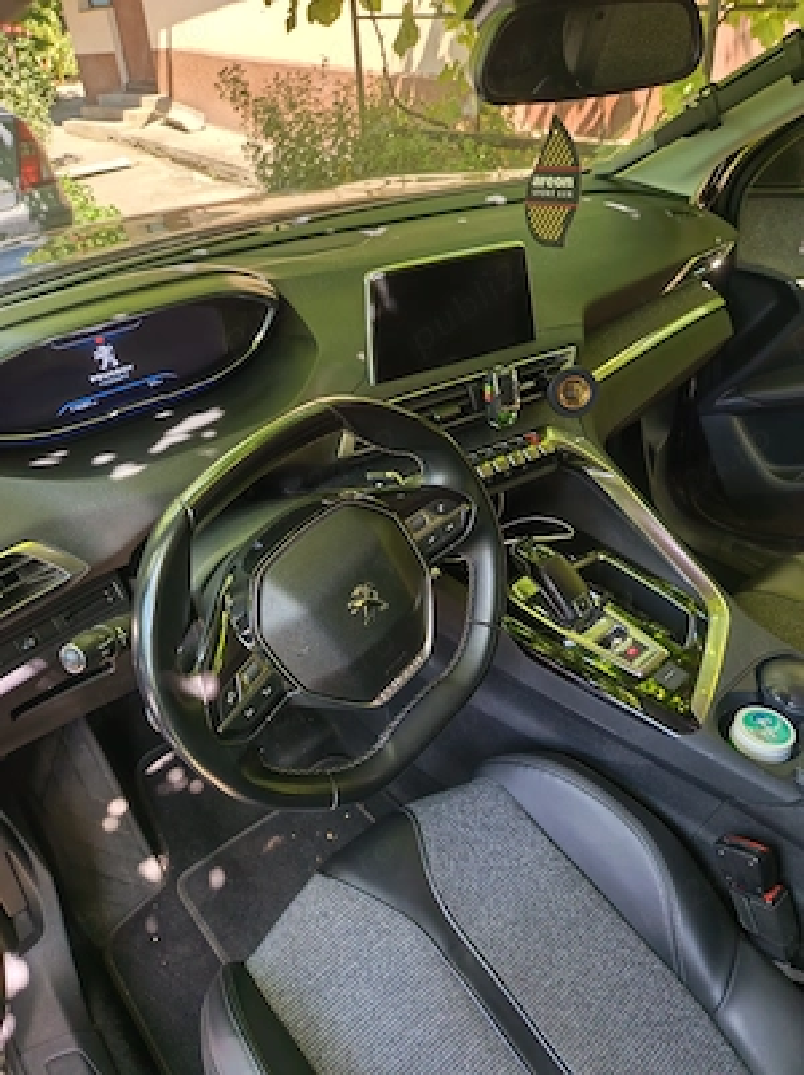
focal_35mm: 24
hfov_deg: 56.7
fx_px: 744
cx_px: 402
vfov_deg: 71.6
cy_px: 538
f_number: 1.75
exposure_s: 1/60
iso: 1129
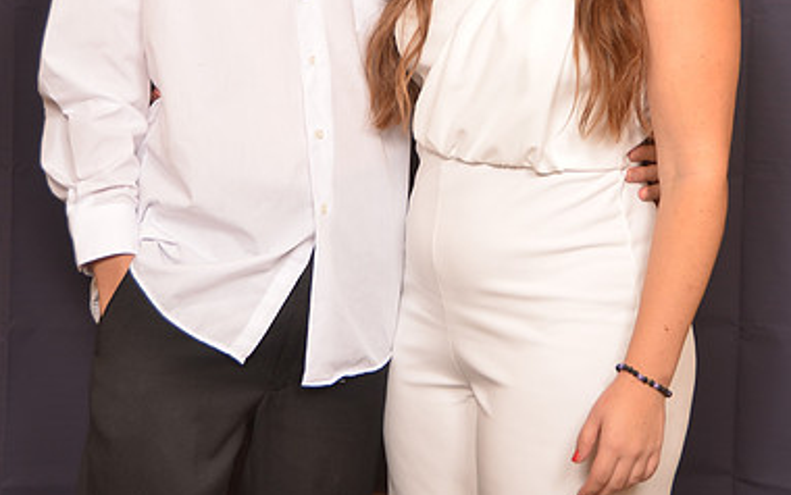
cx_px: 398
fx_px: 2308
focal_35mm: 107
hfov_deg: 19.4
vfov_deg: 12.1
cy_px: -21
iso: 200
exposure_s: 1/60
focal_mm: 46
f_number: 5.6
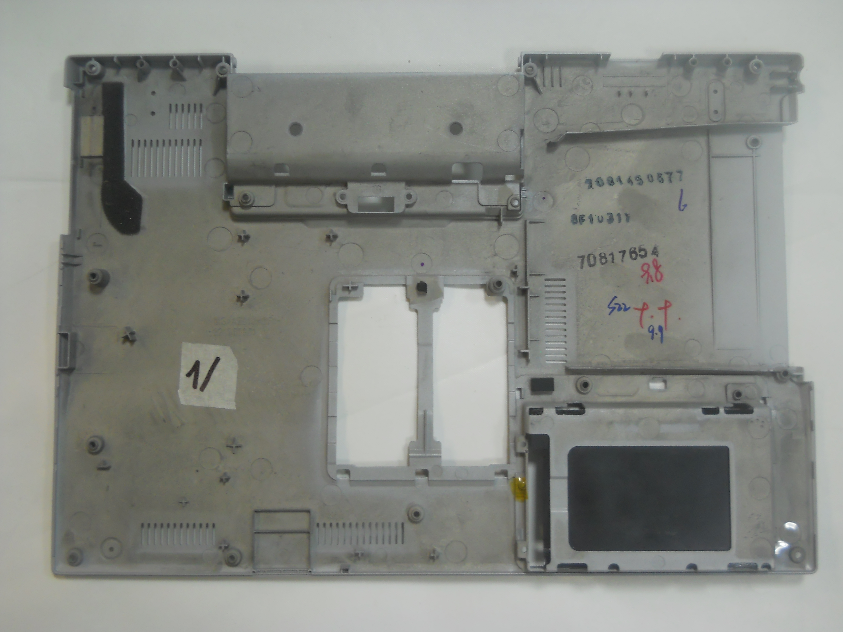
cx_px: 422
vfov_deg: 35.1
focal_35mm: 41
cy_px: 316
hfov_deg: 45.8
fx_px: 998
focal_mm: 6.72
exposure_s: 1/30
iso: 200
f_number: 3.1
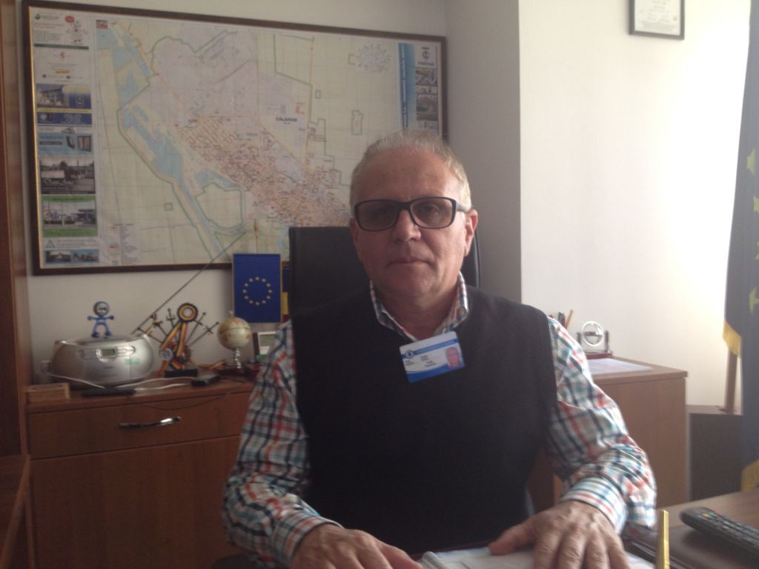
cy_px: 284
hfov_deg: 52.6
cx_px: 380
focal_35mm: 35
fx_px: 767
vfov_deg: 40.7
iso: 100
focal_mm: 4.28
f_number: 2.4
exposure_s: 1/20
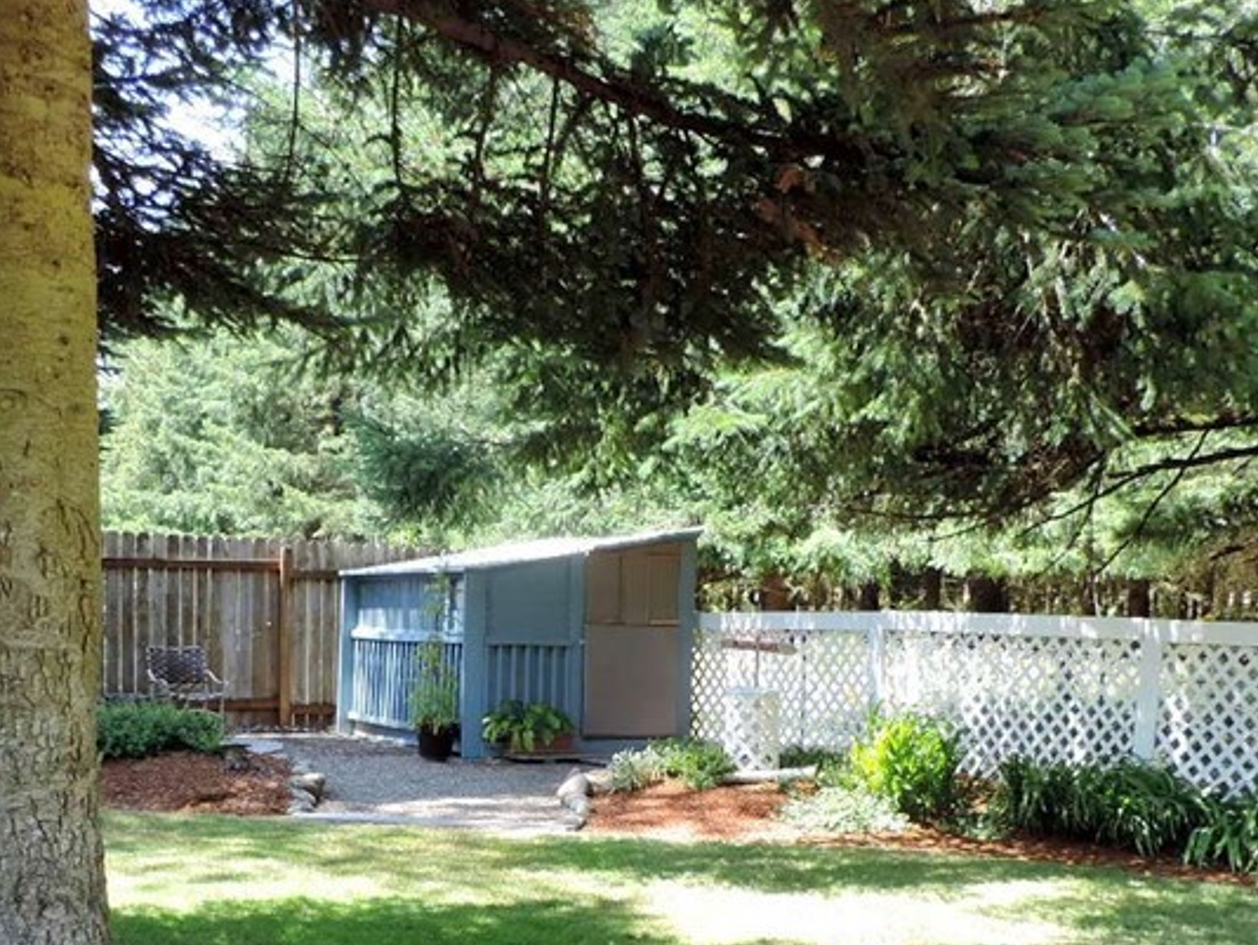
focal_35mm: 46
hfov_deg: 41.0
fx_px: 1672
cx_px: 497
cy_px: 773
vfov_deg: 30.7
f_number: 3
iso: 80
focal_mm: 4.3
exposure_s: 1/100
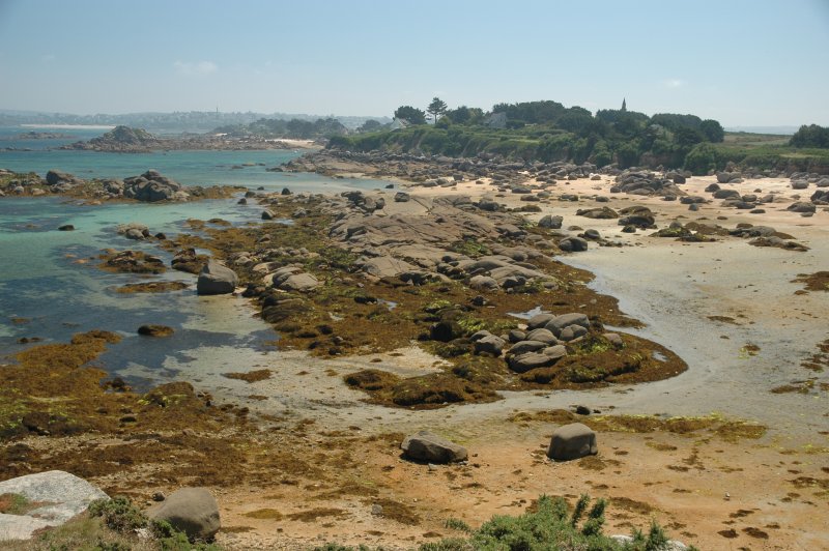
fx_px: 932
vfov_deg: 33.0
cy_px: 276
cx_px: 414
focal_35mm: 40
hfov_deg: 48.0
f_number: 5.6
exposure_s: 1/160
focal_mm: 27
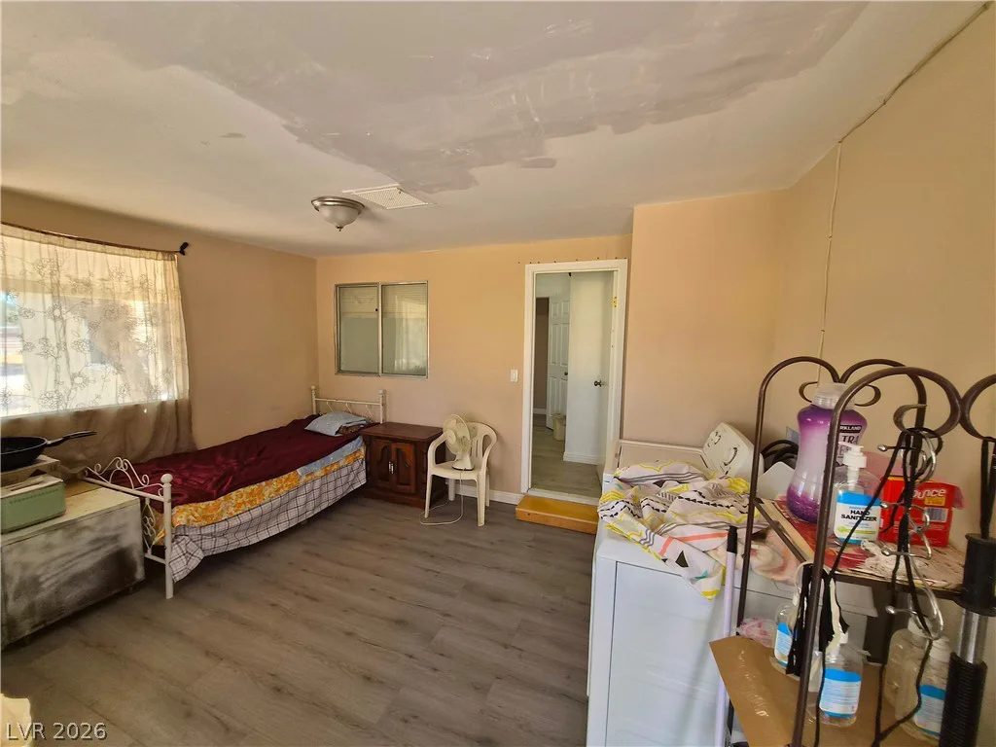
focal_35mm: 13
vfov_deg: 89.9
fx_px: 374
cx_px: 498
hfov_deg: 106.2
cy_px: 374
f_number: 2.2
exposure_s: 1/60
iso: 64
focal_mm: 1.7
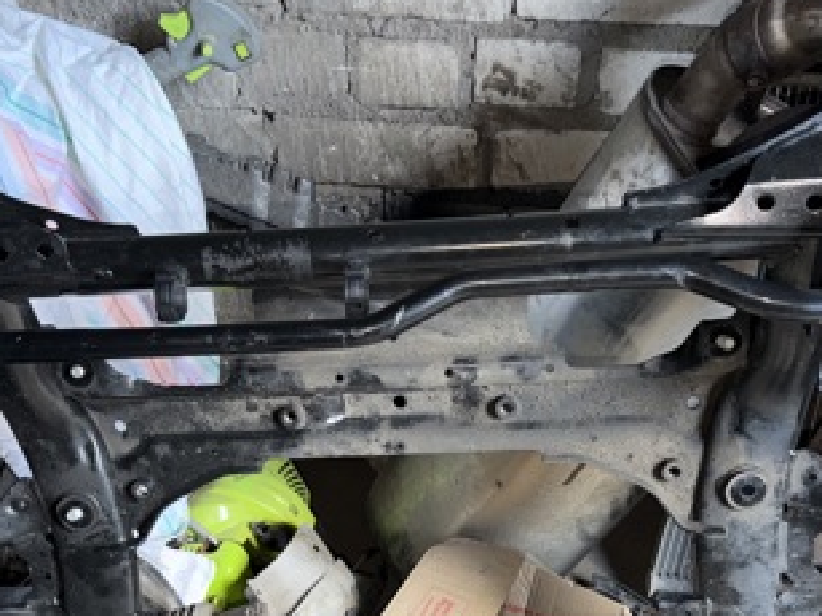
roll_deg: +3.0
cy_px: 521
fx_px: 1187
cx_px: 380
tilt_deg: -44.5
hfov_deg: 38.2
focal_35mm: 50
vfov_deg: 28.3
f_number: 1.78
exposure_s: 1/30
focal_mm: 6.76
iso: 80
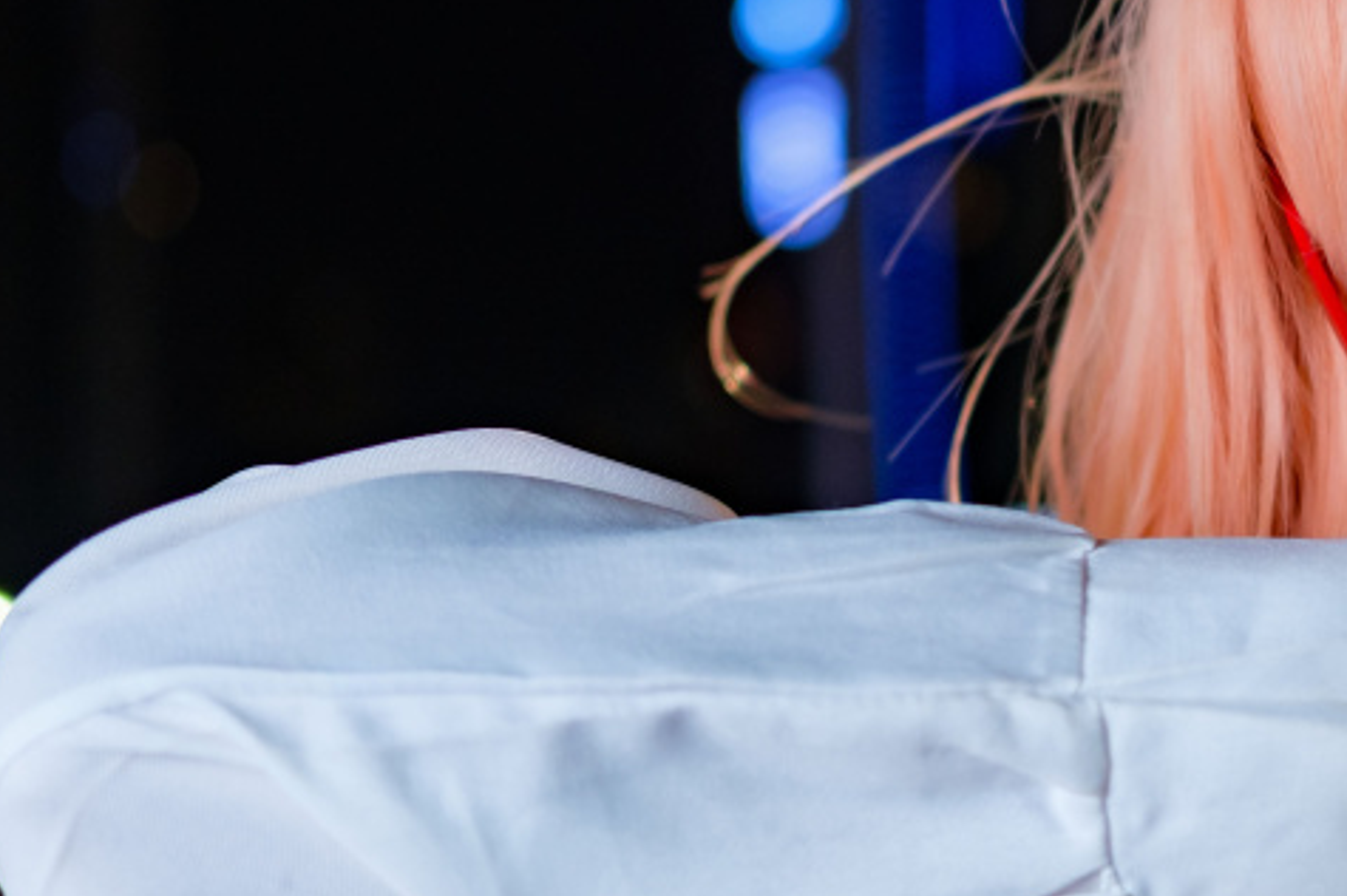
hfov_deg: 15.0
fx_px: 5010
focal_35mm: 134
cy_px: 343
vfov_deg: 10.2
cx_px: 1392
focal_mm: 35
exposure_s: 1/80
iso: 400
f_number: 2
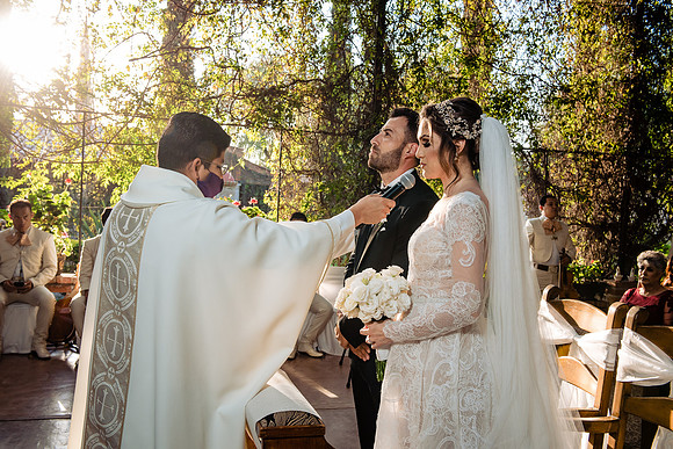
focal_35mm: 36
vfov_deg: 36.9
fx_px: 673
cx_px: 336
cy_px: 224
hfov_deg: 53.1
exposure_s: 1/200
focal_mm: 36
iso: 800
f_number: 6.3
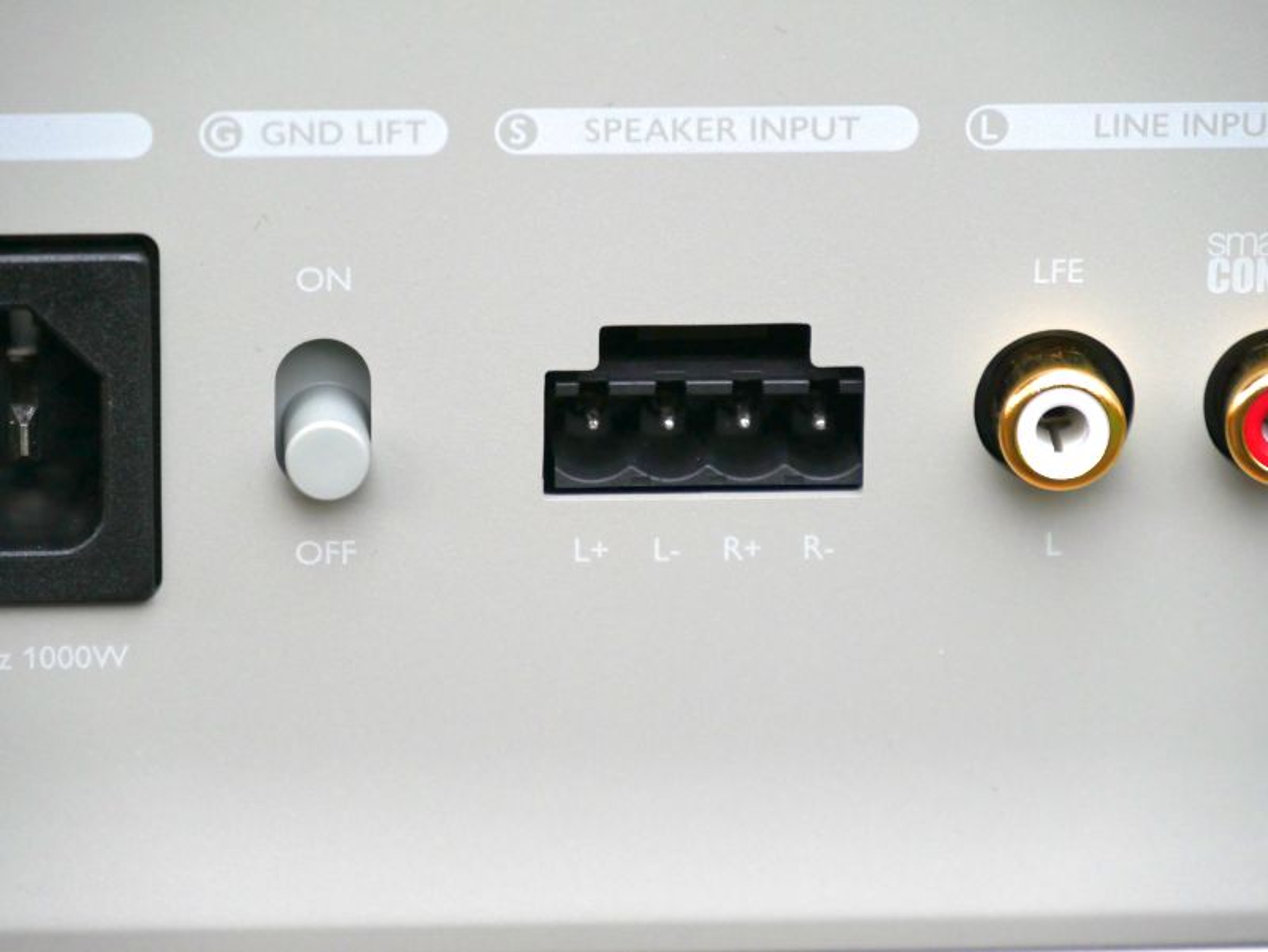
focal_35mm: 280
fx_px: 10263
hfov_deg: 7.1
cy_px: 476
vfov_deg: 5.3
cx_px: 634
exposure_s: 1/320
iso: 1250
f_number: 5.6
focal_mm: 140
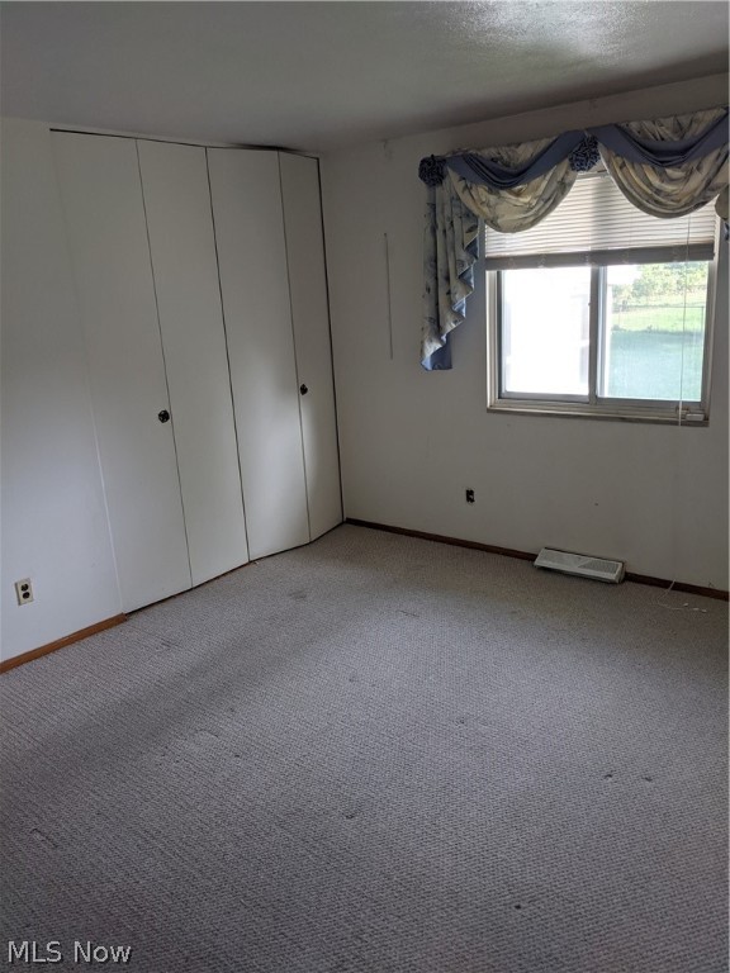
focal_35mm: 27
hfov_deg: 51.4
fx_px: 759
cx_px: 365
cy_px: 486
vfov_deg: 65.3
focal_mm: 4.38
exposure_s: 1/120
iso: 68
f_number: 1.73
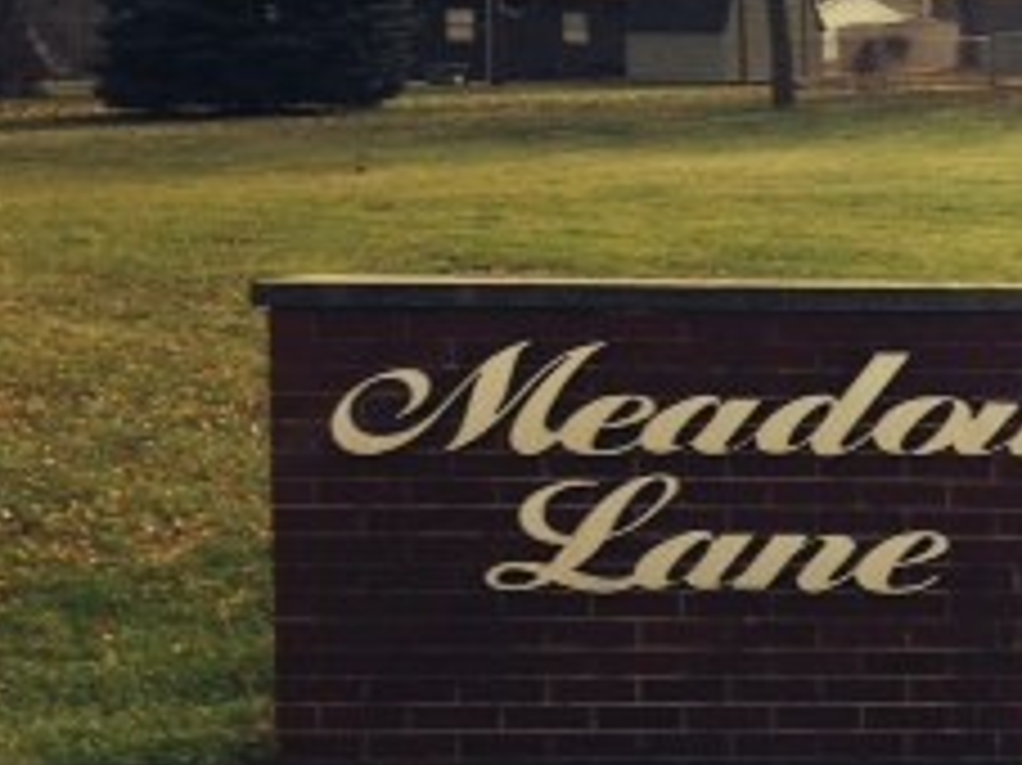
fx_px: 2744
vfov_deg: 15.9
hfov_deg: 19.1
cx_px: 1427
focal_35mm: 93
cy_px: 346
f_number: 2.4
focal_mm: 4.12
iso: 64
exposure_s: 1/1290
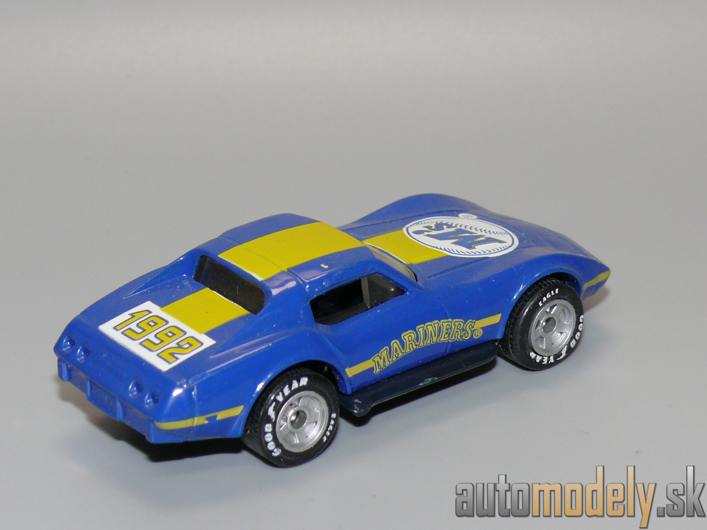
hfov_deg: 17.3
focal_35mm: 114
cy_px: 264
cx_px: 352
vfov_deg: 13.0
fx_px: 2328
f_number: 4
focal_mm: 14.2
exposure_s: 1/30
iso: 100
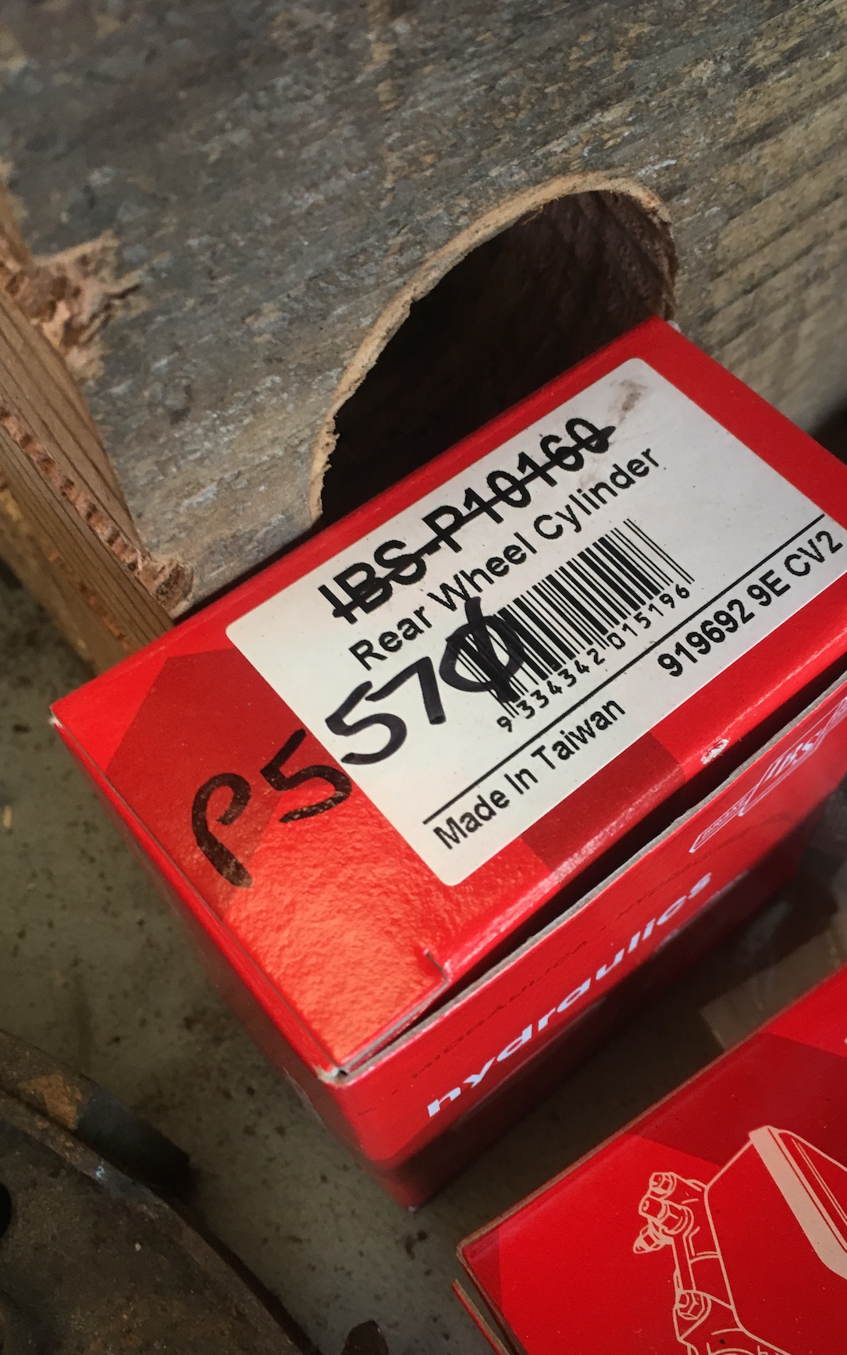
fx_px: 1256
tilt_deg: -64.1
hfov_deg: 37.0
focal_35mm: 34
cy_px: 710
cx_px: 546
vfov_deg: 56.7
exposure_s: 1/33
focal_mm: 4.15
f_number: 2.2
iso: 100
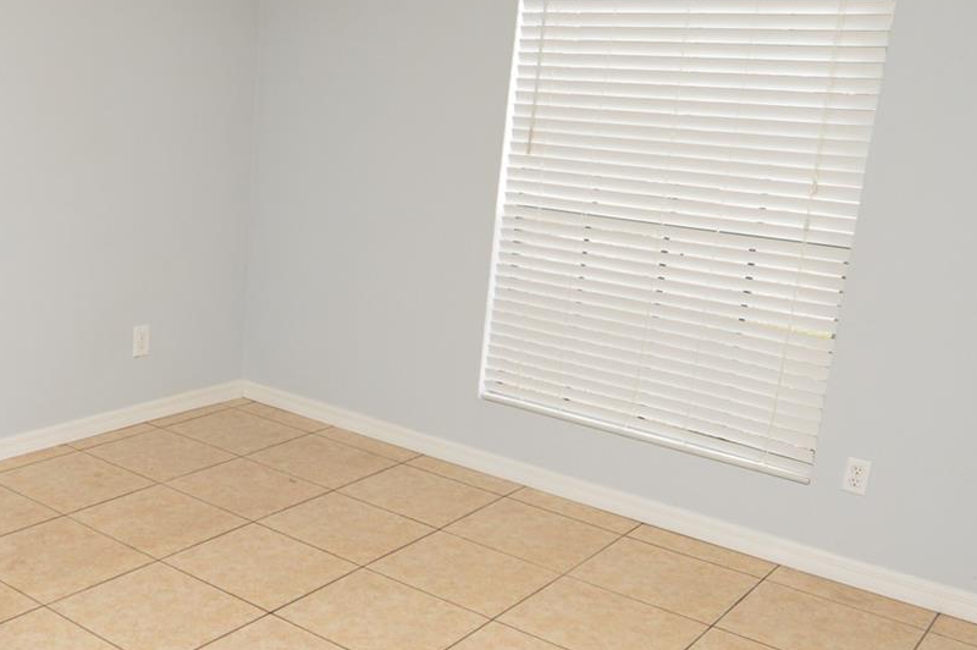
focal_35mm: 36
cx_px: 114
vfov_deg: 36.8
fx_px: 976
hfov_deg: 48.1
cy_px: 305
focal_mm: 12
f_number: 4.5
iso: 400
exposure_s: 1/80
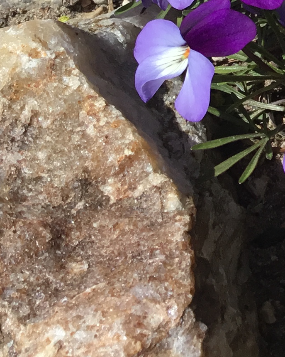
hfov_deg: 12.3
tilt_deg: -45.6
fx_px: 1213
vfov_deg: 15.7
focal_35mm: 115
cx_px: 503
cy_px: -130
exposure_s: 1/1698
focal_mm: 3.3
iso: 25
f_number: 2.4
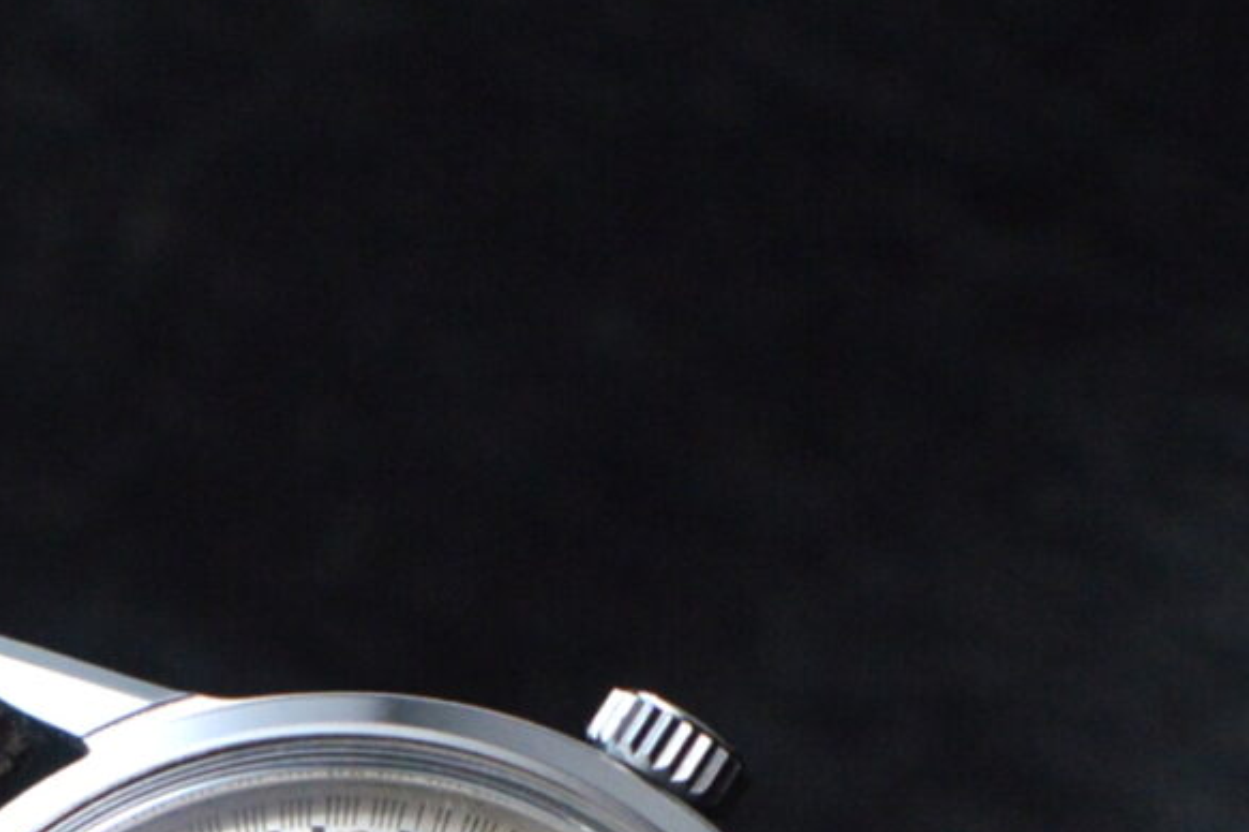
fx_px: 10506
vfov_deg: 4.5
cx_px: 461
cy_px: 1499
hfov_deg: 6.8
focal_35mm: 303
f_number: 7.1
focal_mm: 46
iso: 800
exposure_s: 1/200
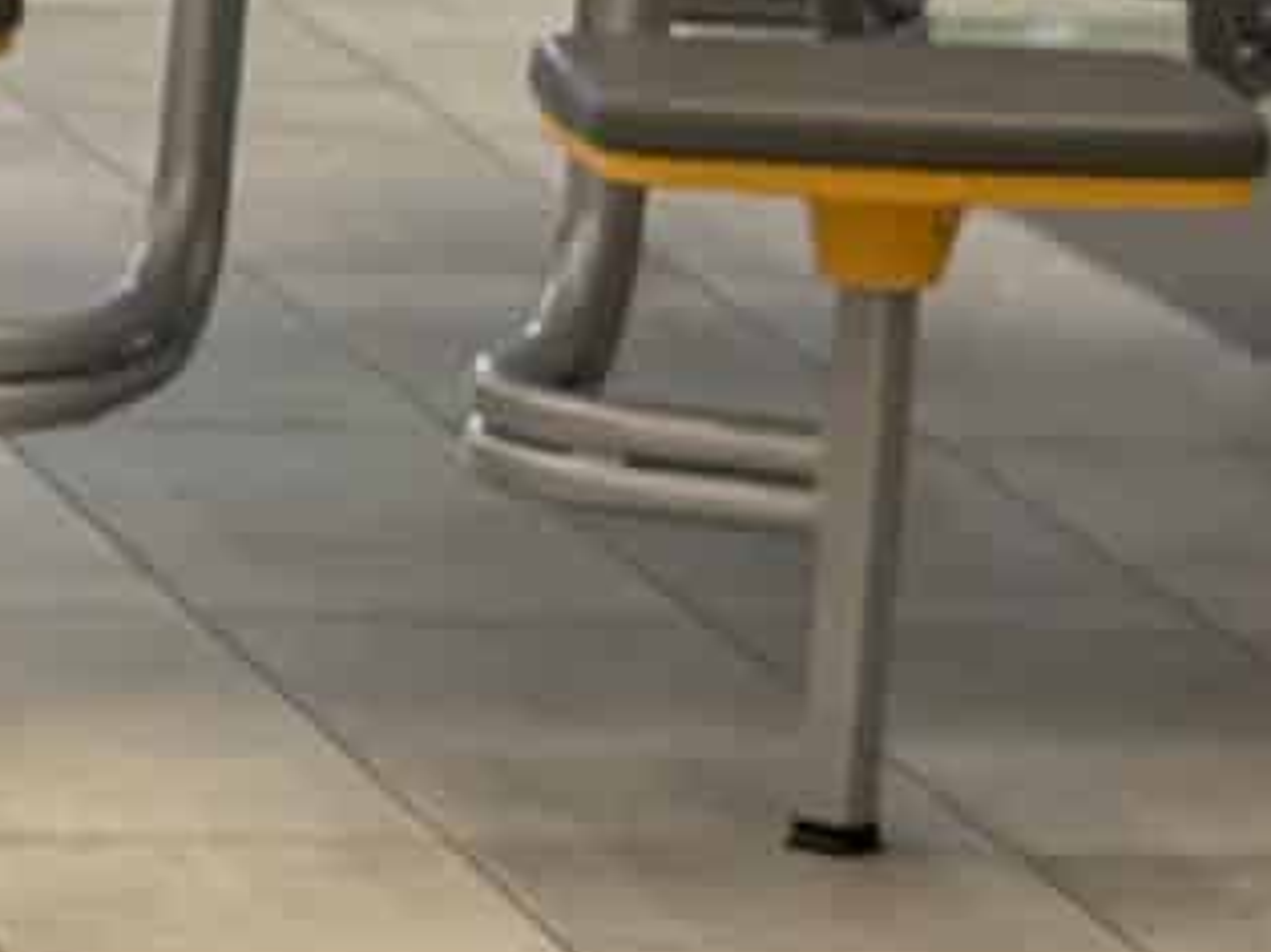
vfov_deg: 4.8
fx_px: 11451
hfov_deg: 5.8
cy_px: 371
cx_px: -2752
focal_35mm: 312
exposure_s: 1/150
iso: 125
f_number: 1.8
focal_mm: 6.8
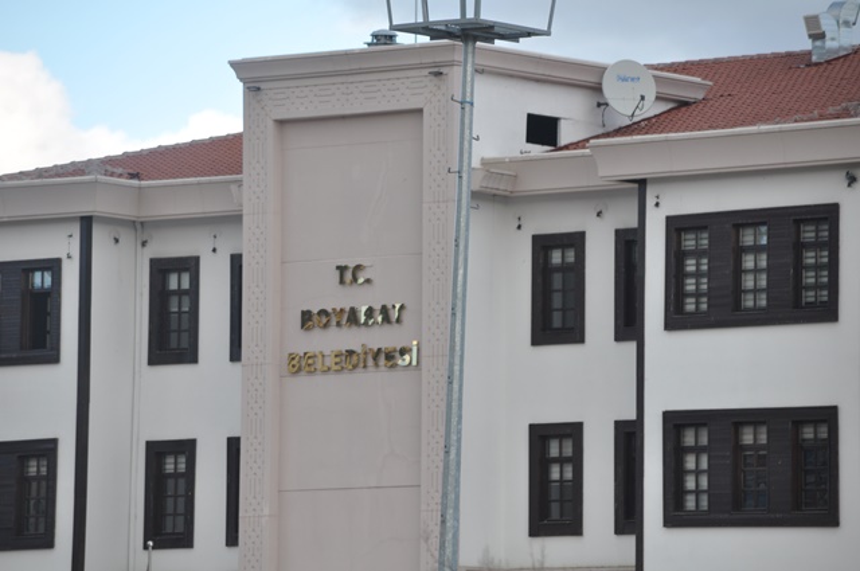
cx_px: 430
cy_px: 286
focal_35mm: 292
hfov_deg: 7.1
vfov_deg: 4.7
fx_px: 6979
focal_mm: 195
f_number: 7.1
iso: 400
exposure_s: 1/800
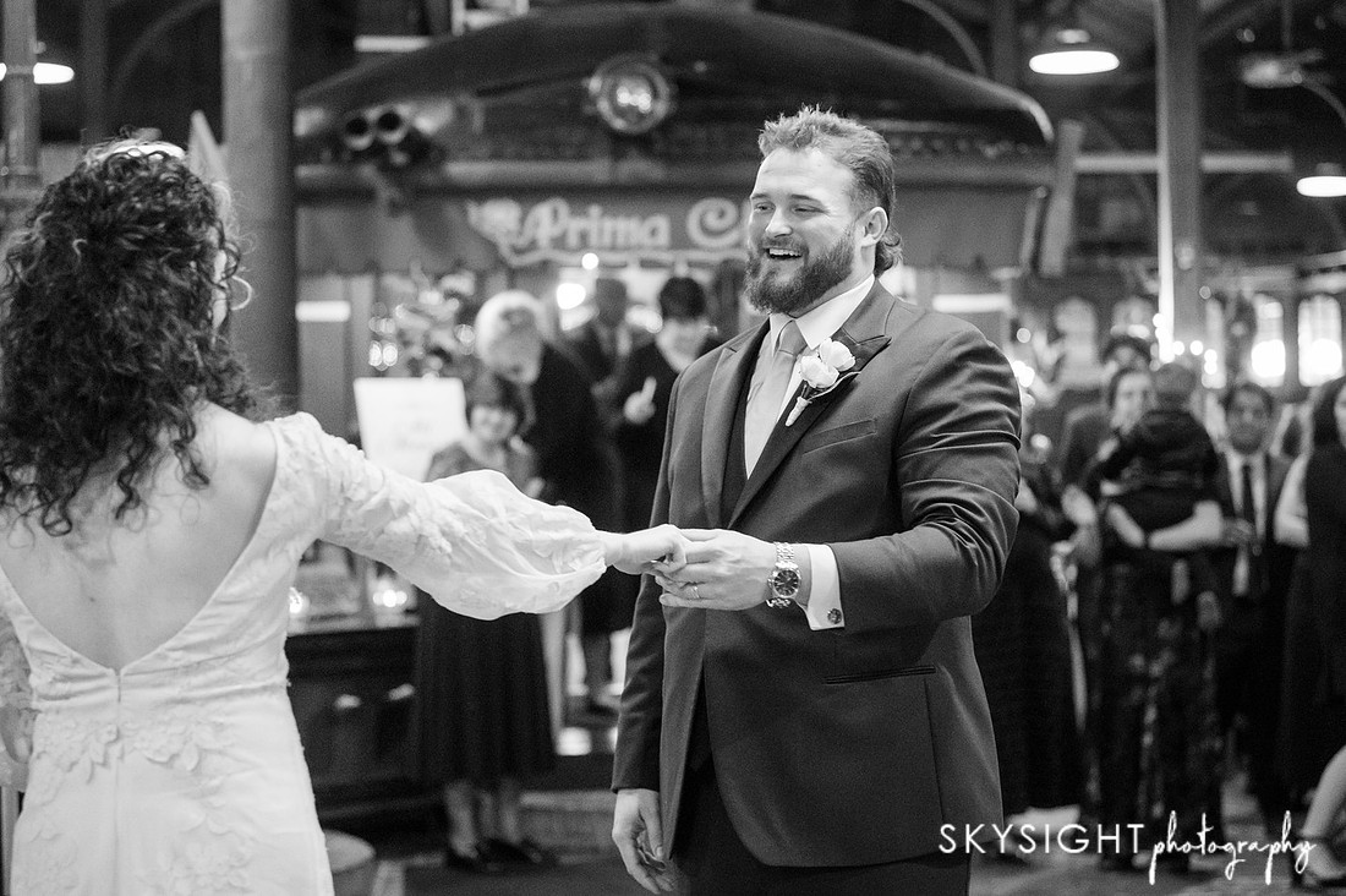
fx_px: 2717
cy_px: 448
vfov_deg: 18.7
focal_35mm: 73
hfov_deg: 27.8
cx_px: 673
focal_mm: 70
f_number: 2.8
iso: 8000
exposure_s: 1/125
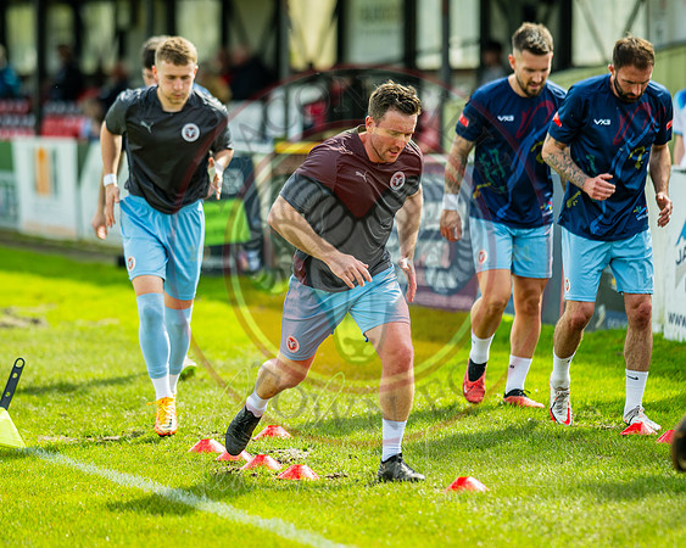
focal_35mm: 228
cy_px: 274
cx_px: 326
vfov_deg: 6.8
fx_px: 4619
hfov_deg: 8.5
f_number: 1.8
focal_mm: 135
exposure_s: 1/1600
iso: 100
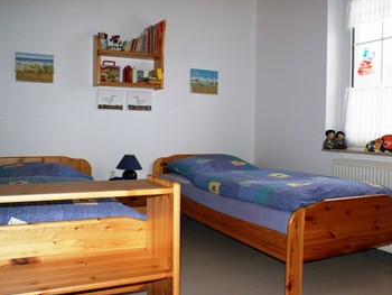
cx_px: 223
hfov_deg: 55.1
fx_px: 374
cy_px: 147
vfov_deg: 43.0
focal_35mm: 33
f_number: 5.6
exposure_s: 1/60
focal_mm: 20
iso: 400
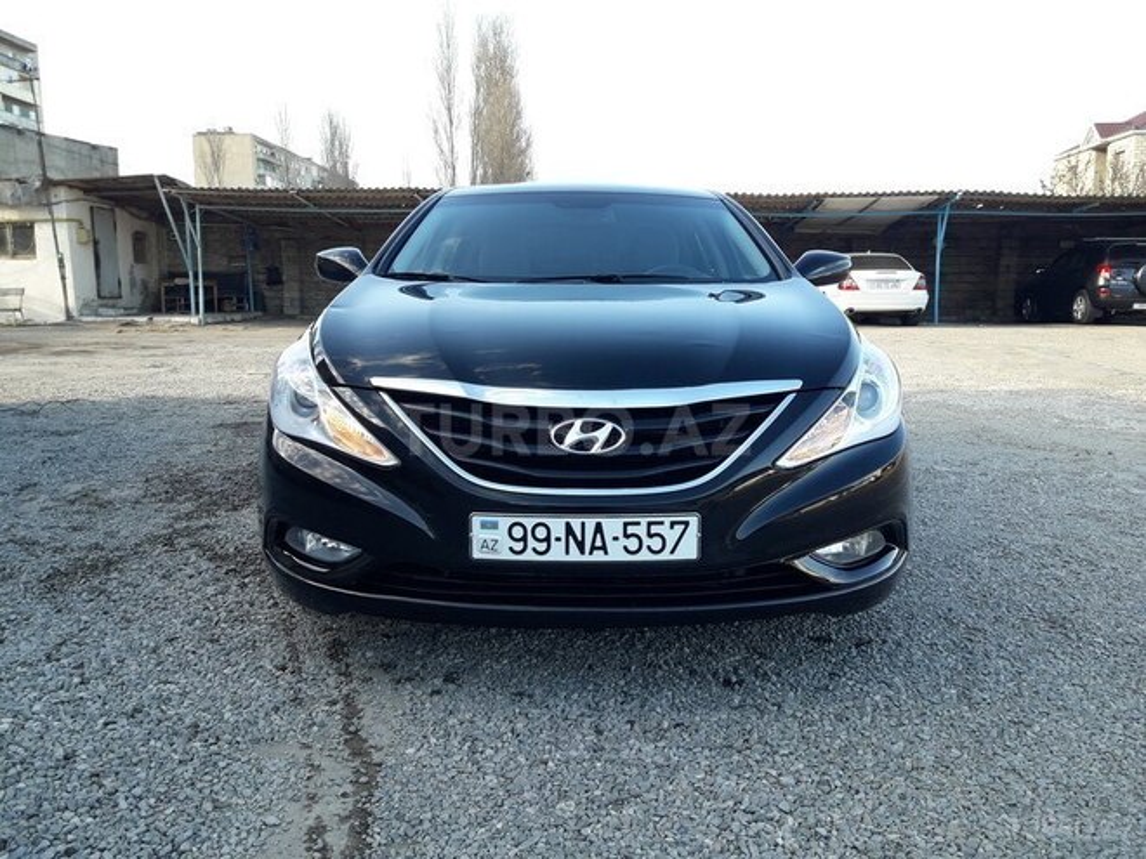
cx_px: 573
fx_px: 927
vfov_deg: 49.7
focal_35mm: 28
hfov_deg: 63.4
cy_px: 430
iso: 40
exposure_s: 1/176
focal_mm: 3.7
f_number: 1.9
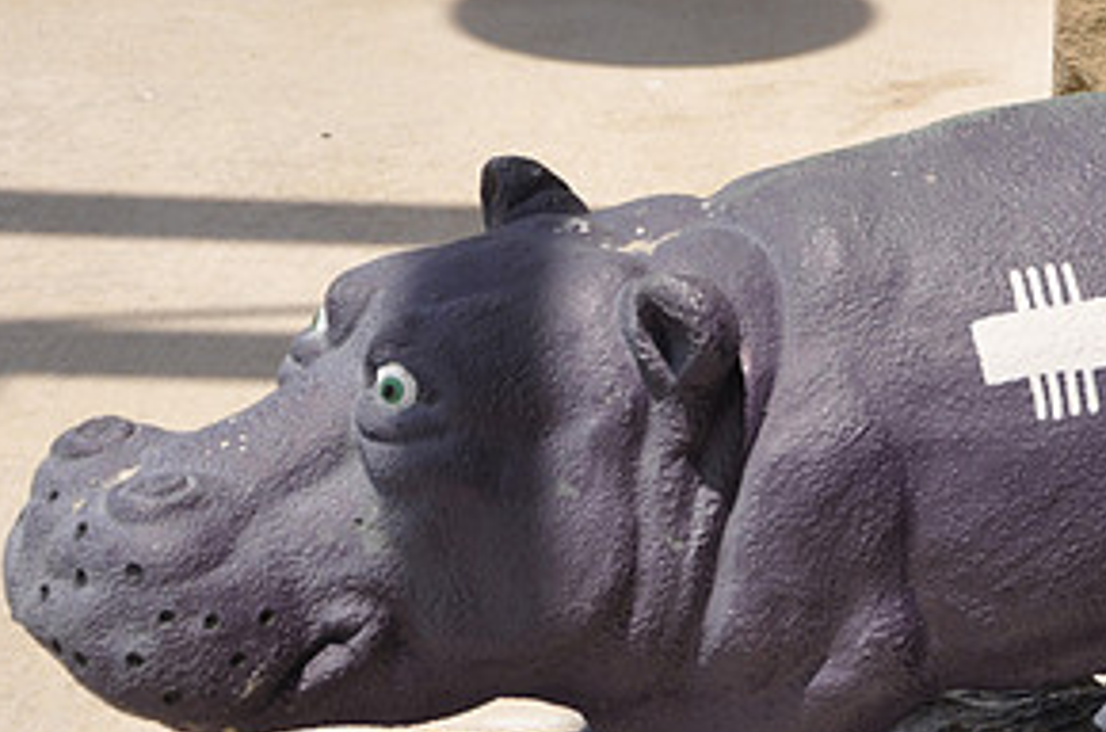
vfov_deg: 8.7
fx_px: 4782
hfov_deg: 13.1
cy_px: 539
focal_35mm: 156
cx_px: 934
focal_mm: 52
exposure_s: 1/200
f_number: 8
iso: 200
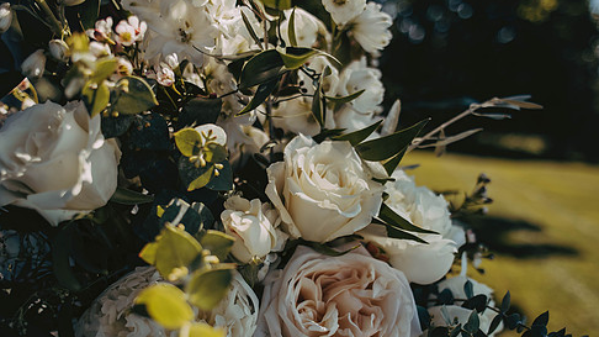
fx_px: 476
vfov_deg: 38.8
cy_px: 192
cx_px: 287
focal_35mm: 30
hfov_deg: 64.3
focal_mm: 24
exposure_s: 1/1600
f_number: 2.8
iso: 160
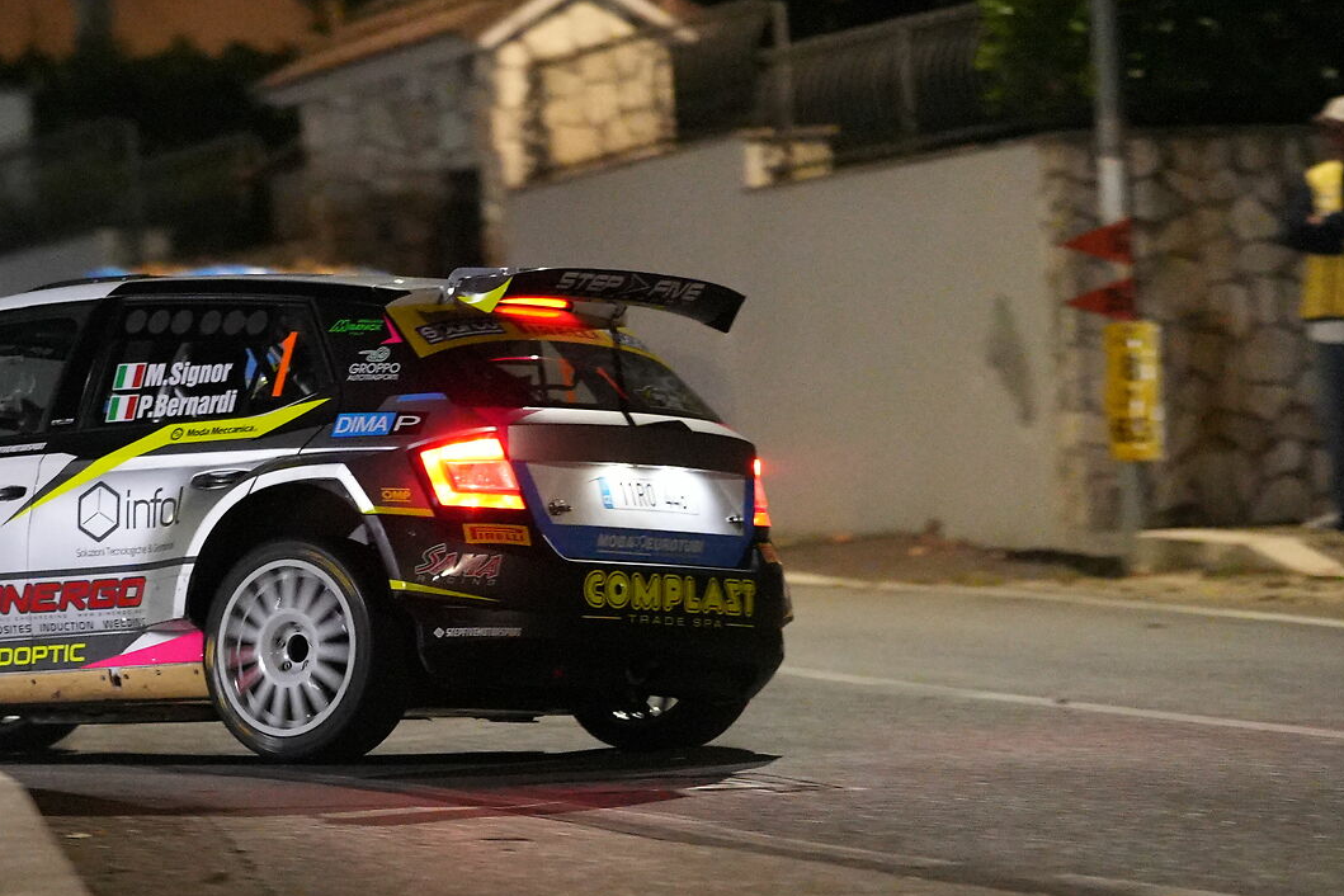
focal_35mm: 306
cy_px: 475
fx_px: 11423
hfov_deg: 6.7
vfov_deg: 4.5
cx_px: 305
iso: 12800
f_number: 1.8
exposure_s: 1/250
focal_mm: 135
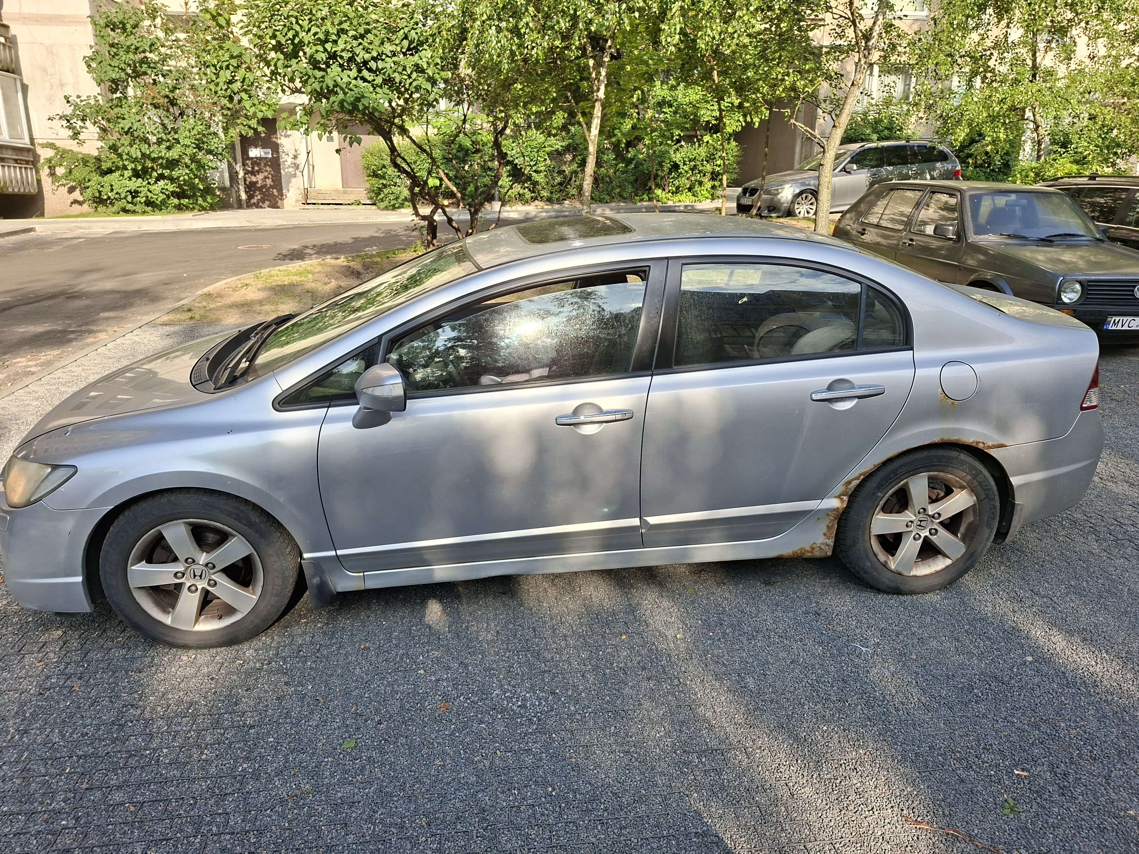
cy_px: 427
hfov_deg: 73.9
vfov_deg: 58.9
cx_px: 570
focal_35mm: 23
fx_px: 757
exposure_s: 1/1294
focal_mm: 5.54
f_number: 1.8
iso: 50
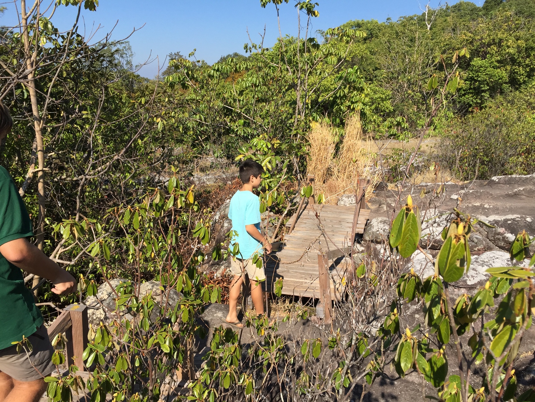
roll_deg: -2.7
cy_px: 201
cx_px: 268
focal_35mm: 29
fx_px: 448
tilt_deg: -13.9
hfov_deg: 61.7
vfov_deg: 48.2
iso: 32
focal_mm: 4.15
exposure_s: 1/1799
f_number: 2.2
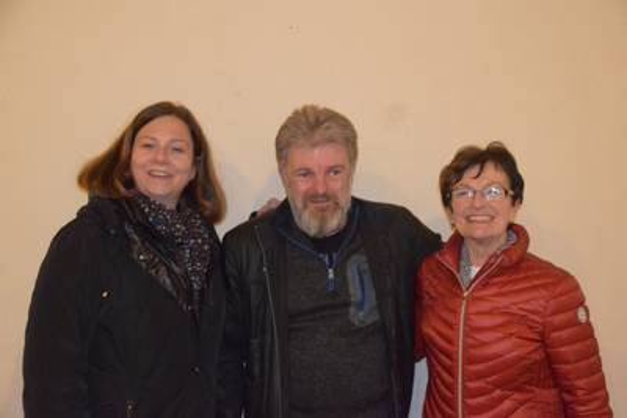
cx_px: 314
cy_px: 209
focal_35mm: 48
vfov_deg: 28.1
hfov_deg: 41.1
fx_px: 836
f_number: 4.2
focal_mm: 32
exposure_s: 1/60
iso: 3200
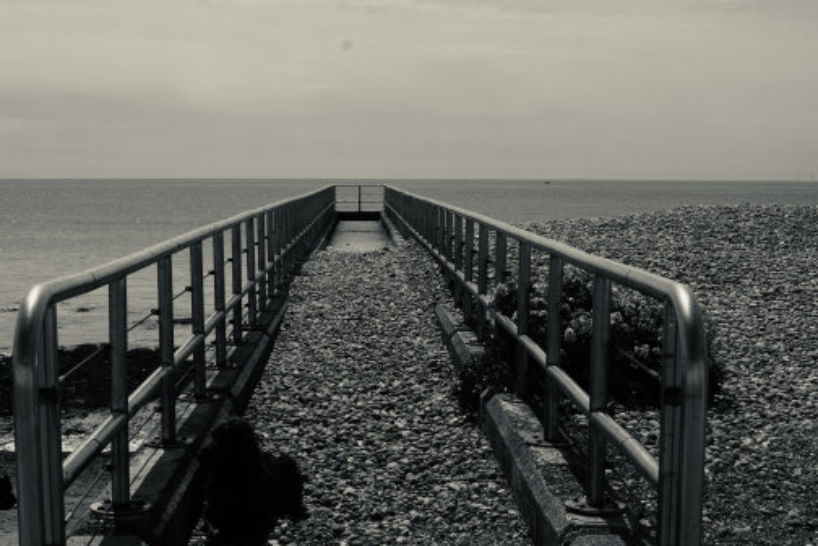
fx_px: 1159
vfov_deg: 26.5
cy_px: 289
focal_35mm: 51
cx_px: 354
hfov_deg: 38.8
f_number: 11
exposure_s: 1/200
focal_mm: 28
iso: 100
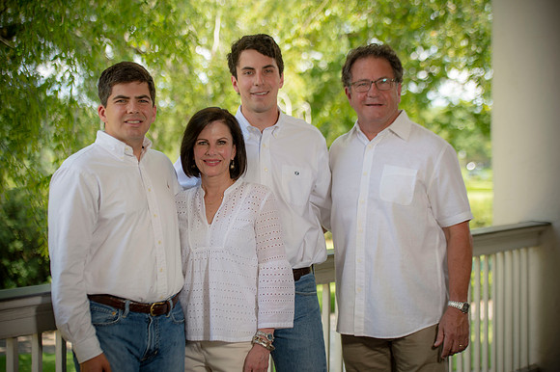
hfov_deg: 27.0
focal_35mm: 75
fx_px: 1166
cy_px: 186
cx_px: 280
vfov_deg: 18.2
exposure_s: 1/200
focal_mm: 75
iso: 100
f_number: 3.2
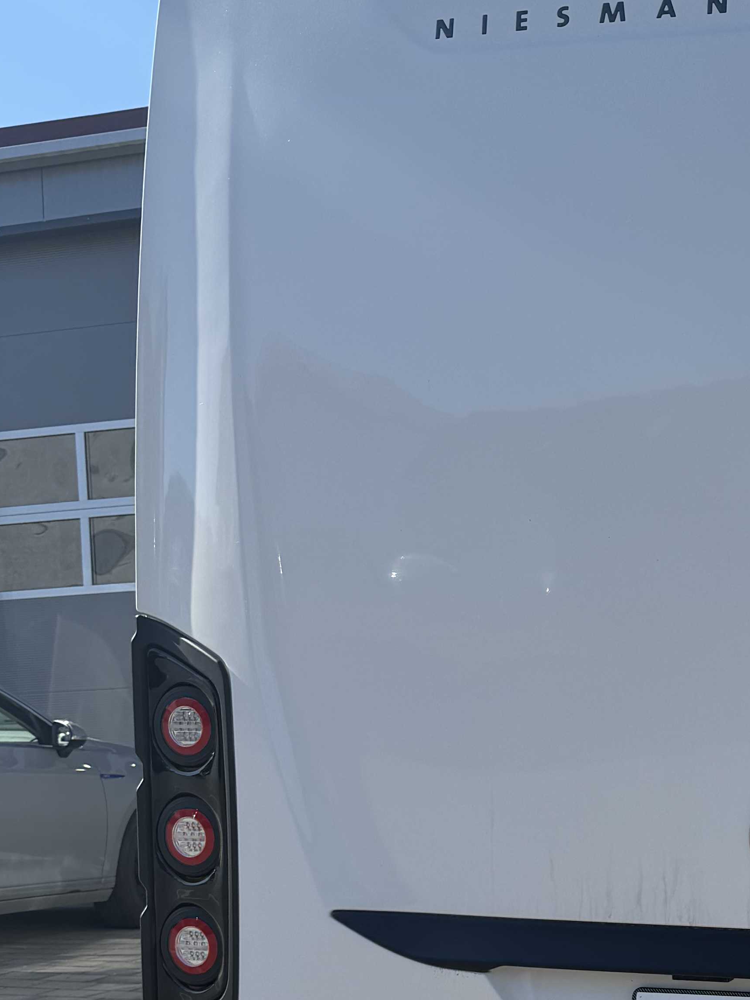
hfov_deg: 22.6
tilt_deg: -0.3
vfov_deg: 31.7
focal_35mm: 60
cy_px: 717
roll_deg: +2.4
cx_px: 891
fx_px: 1733
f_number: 1.78
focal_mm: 6.76
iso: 80
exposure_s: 1/2611
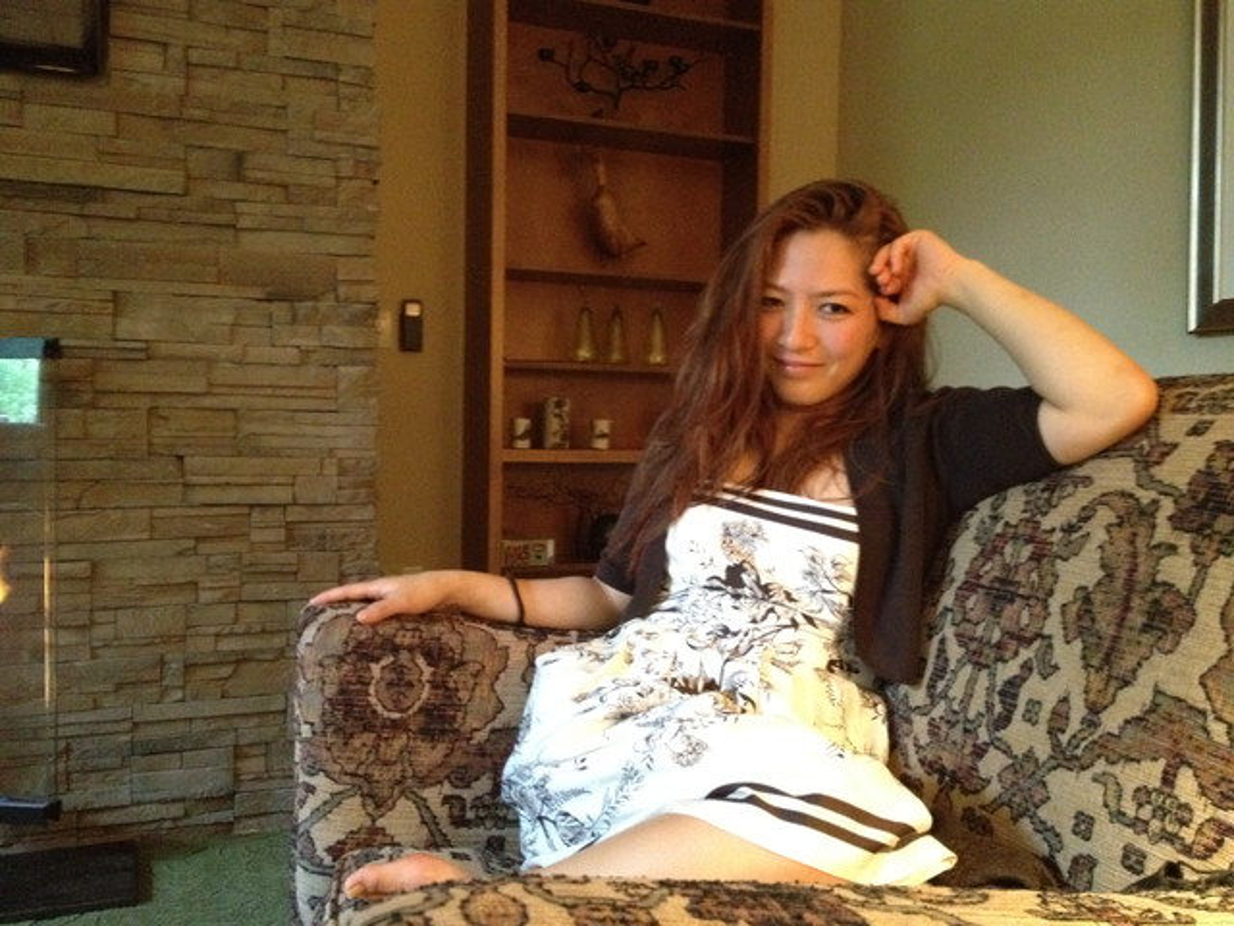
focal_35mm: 35
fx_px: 1248
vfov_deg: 40.7
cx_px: 617
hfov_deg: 52.6
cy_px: 463
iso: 800
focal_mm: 4.28
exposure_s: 1/15
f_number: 2.4
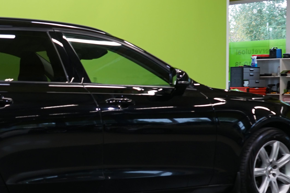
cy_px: 117
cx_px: 3
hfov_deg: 22.3
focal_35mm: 88
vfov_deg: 15.5
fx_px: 709
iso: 400
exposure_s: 1/25
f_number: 5.6
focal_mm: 31
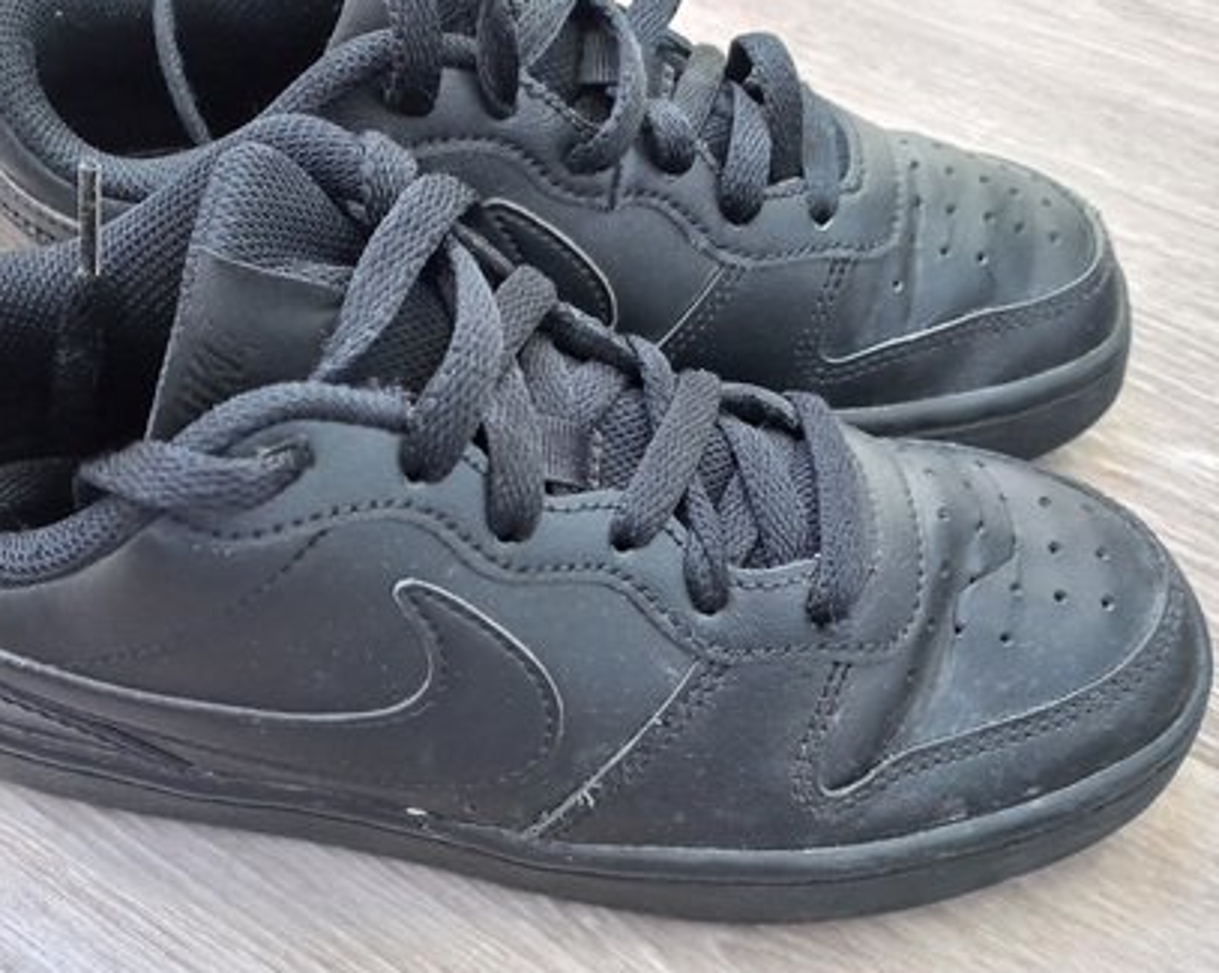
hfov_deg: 50.2
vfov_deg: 41.0
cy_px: 572
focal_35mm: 36
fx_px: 1298
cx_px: 536
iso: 320
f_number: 1.8
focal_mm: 4.6
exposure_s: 1/25
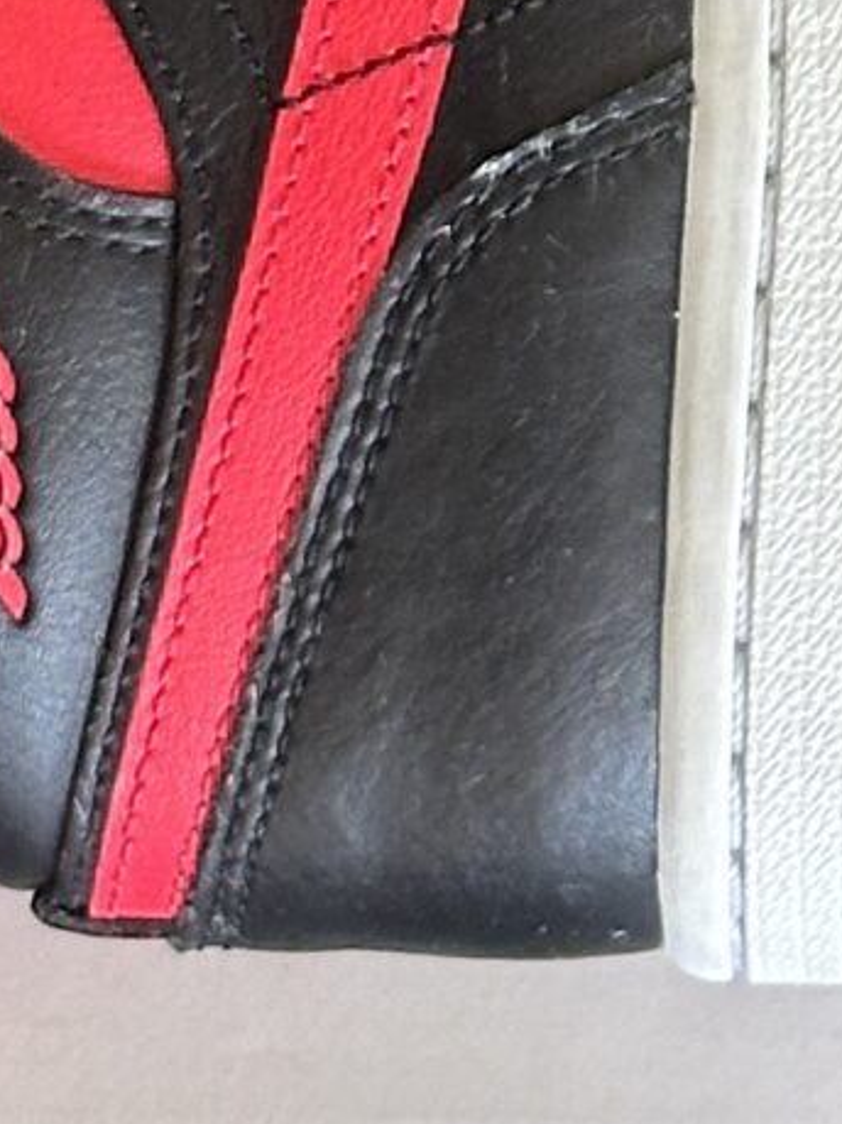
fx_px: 8696
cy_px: -757
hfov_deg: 5.5
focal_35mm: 268
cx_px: 1111
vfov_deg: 7.2
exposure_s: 1/50
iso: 125
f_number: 1.78
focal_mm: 6.86
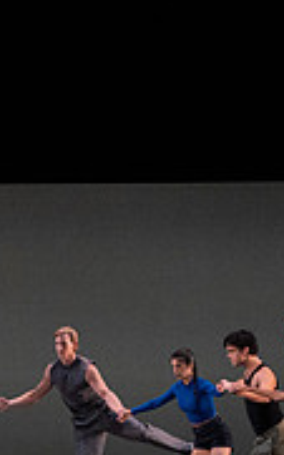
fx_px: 3396
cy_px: 248
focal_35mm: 274
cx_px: -163
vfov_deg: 7.7
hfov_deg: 4.8
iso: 8000
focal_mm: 84
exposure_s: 1/400
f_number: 8
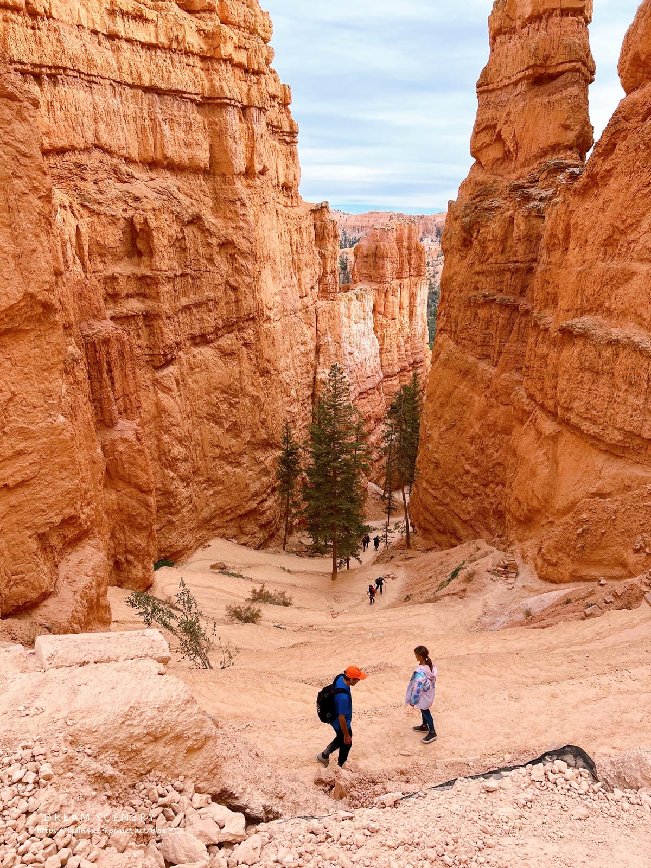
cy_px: 434
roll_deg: -1.0
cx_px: 326
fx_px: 652
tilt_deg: -18.0
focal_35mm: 26
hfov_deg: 53.1
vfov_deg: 67.3
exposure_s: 1/1058
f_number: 1.5
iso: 50
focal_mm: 5.7
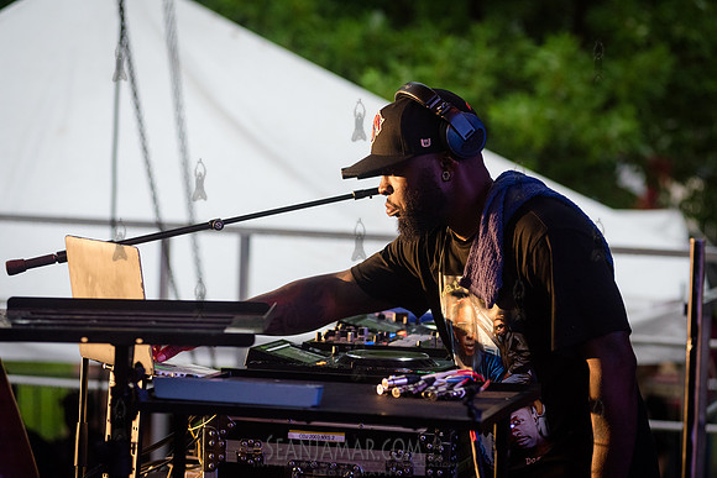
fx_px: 2560
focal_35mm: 129
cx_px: 384
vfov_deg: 10.7
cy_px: 245
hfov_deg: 15.9
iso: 4000
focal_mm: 120
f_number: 3.5
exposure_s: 1/320
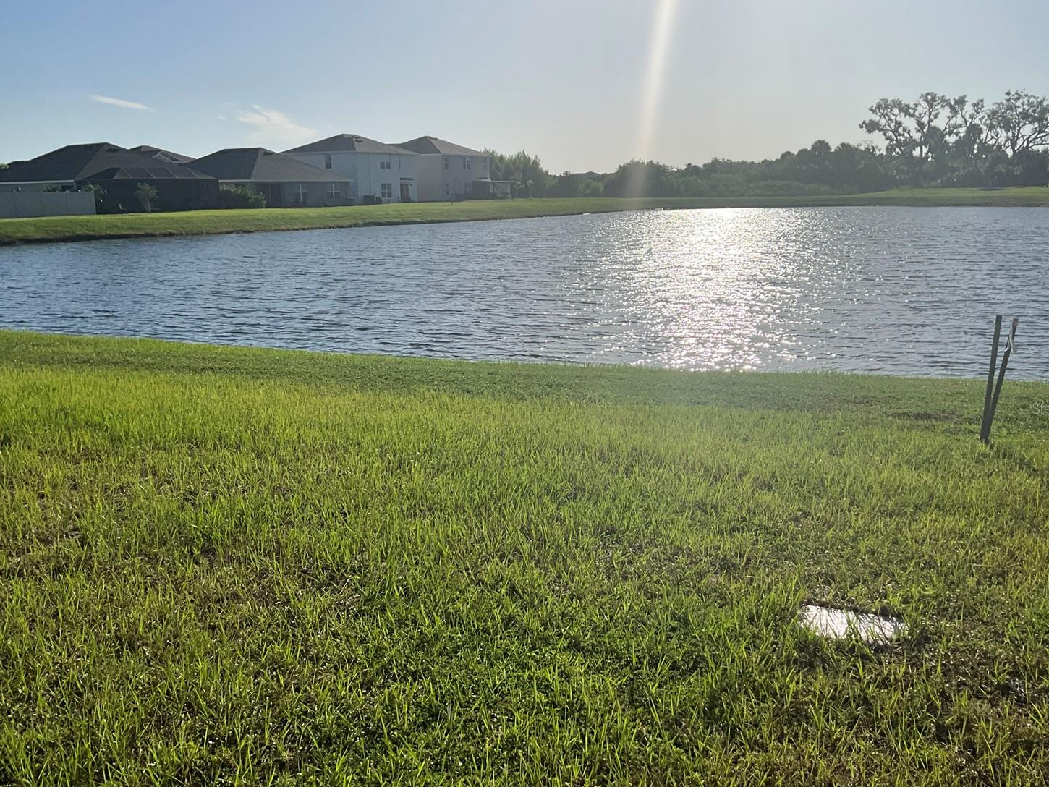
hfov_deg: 56.8
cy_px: 408
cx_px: 522
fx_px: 970
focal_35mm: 32
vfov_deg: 44.2
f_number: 1.8
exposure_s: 1/5814
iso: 25
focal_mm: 3
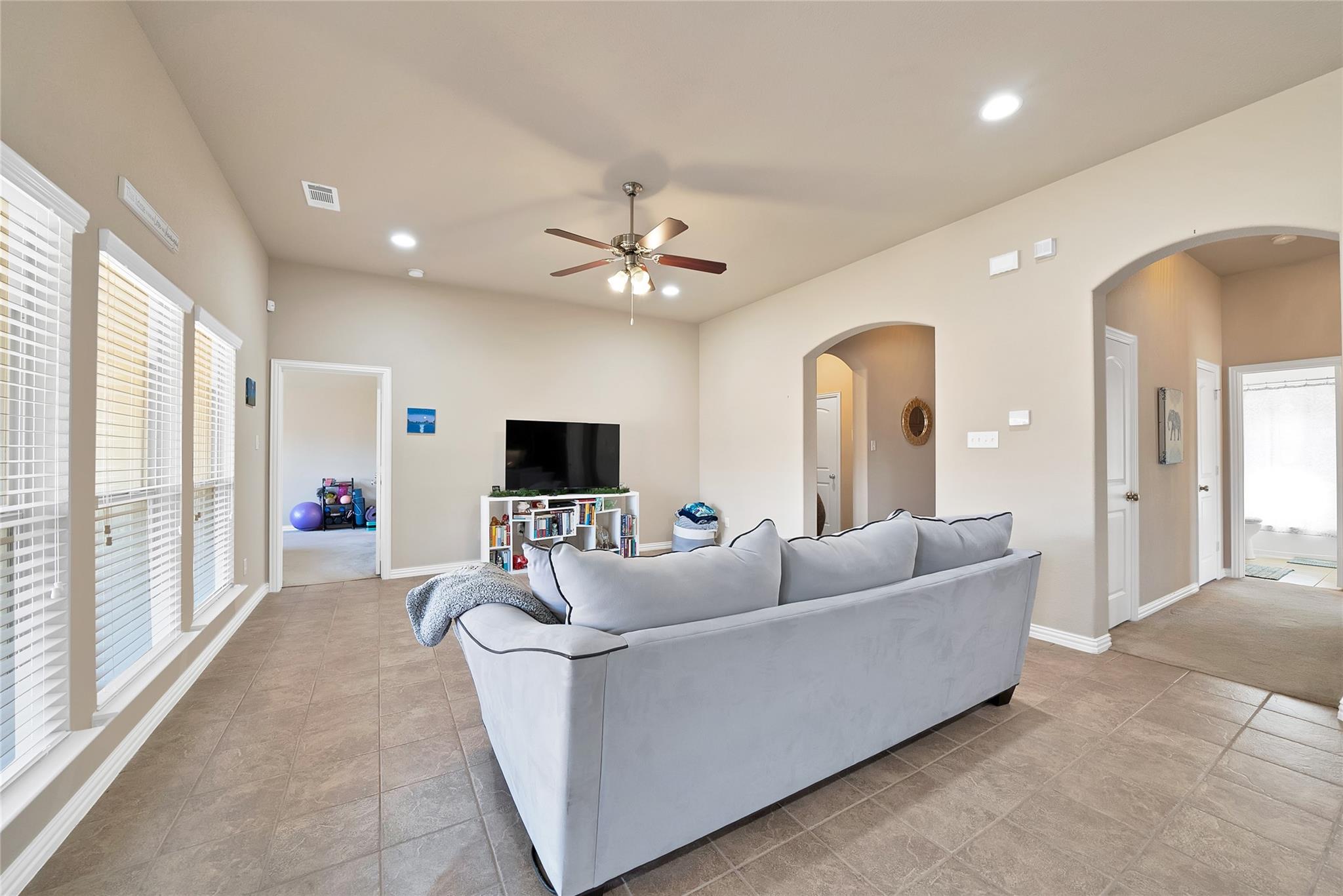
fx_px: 448
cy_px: 448
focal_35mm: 12
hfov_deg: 112.6
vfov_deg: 90.1
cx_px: 672
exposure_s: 1/4
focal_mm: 12
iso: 640
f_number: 9
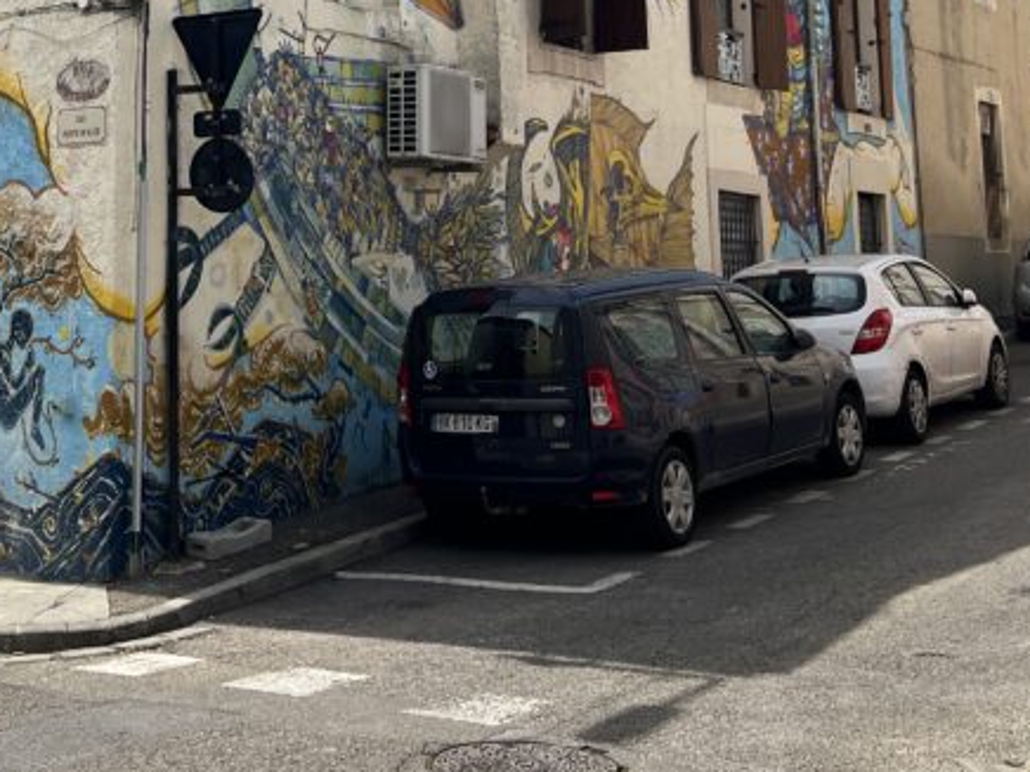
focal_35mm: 61
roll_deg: -0.4
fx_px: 1815
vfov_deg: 22.9
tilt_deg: +9.4
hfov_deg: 30.8
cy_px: -24
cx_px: 196
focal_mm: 5.7
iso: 50
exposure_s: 1/5882
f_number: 1.5
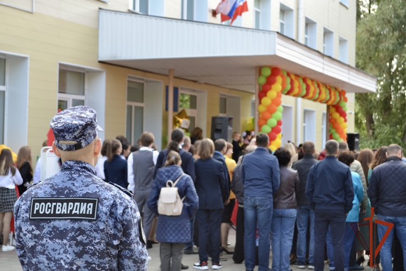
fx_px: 677
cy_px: 136
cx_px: 203
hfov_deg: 33.4
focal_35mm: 60
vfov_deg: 22.6
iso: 220
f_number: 5.6
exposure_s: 1/125
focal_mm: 40
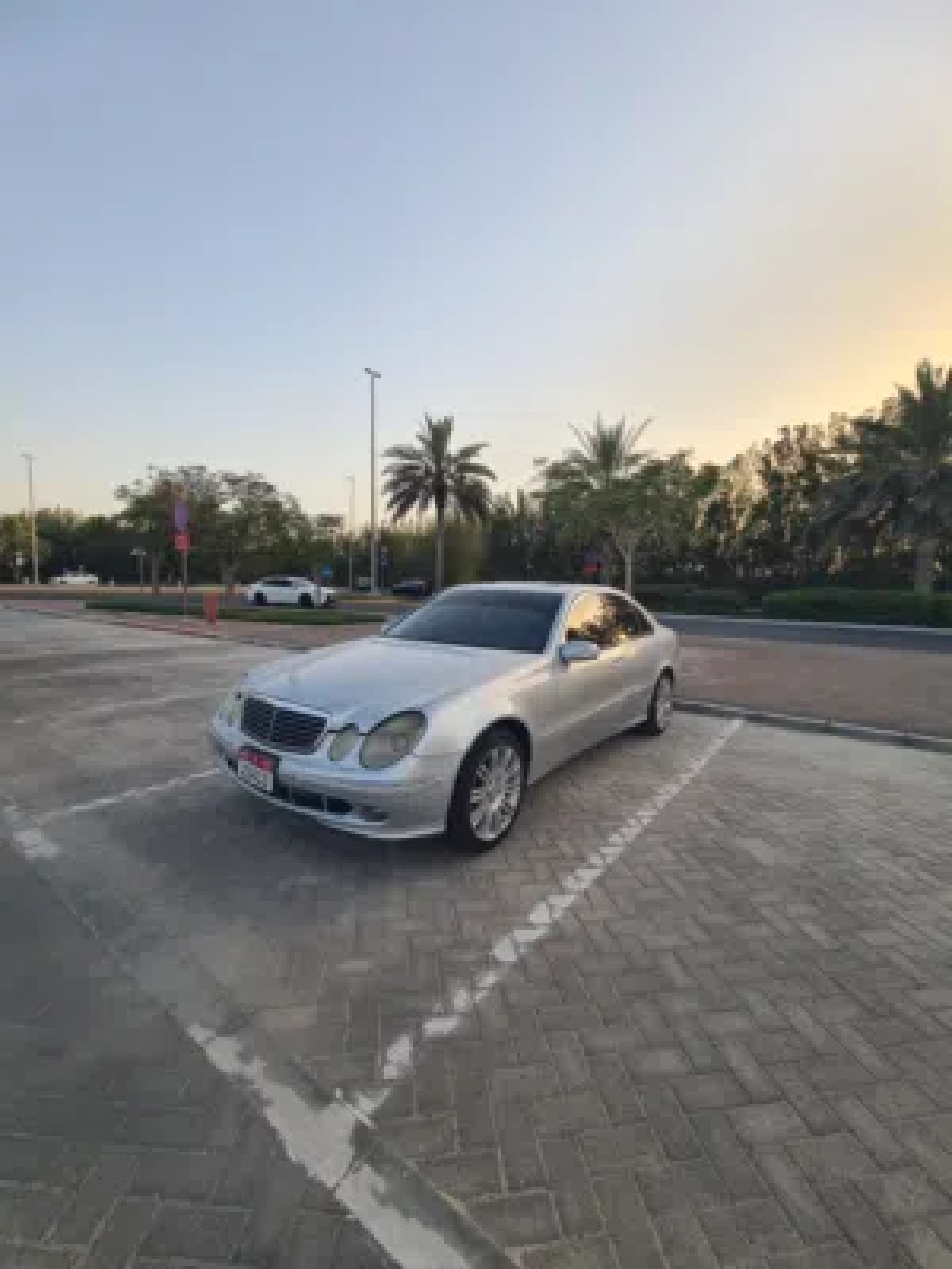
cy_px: 634
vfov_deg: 106.2
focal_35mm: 13
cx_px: 476
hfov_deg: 89.9
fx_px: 477
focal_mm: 2.22
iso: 64
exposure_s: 1/483
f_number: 2.2
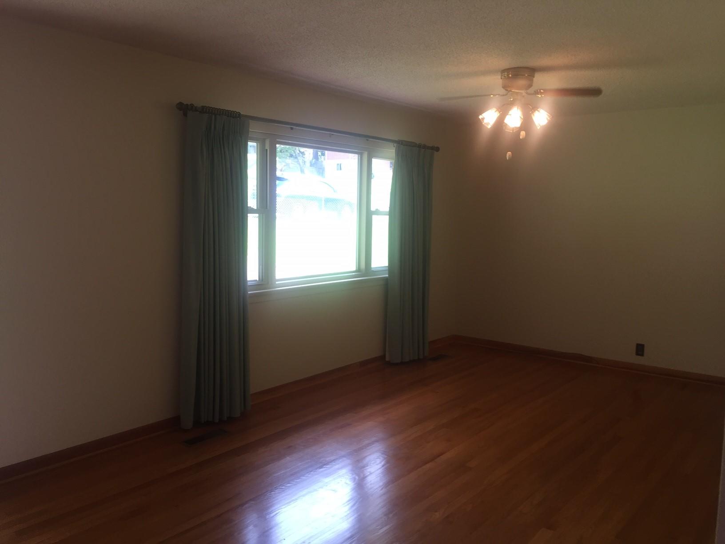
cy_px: 272
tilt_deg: -6.6
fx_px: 607
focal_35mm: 29
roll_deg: -0.4
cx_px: 362
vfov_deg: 48.2
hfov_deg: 61.7
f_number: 2.2
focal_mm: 4.15
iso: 40
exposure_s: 1/60
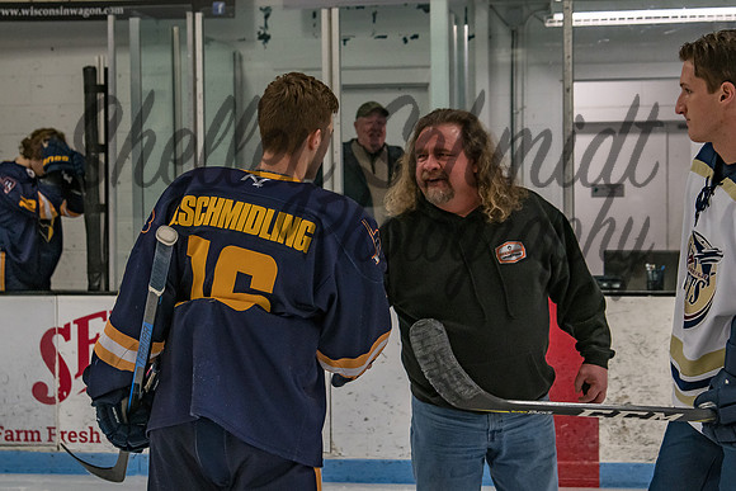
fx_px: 1604
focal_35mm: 78
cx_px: 380
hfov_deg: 25.8
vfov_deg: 17.4
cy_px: 233
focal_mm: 46
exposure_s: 1/250
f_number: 5
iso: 640
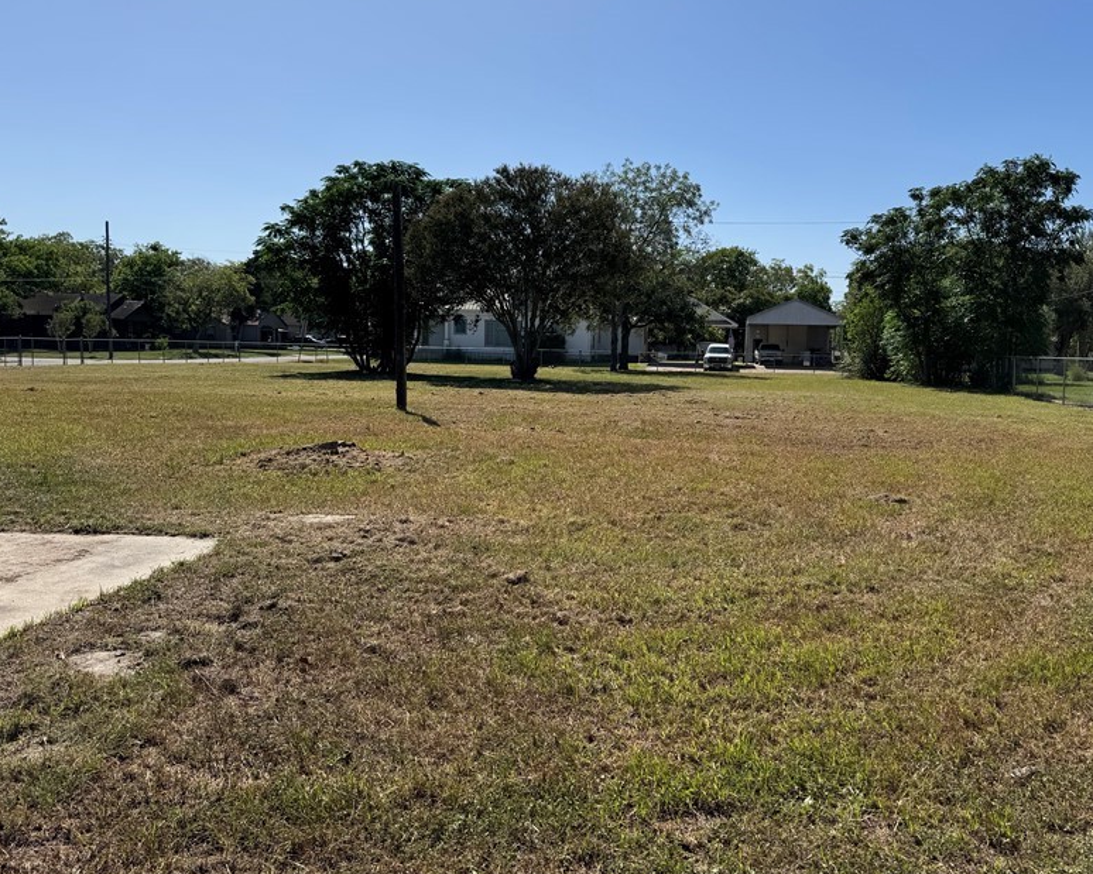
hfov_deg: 57.0
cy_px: 417
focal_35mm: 31
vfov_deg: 47.1
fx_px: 1003
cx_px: 620
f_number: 1.78
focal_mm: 6.76
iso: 80
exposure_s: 1/5814
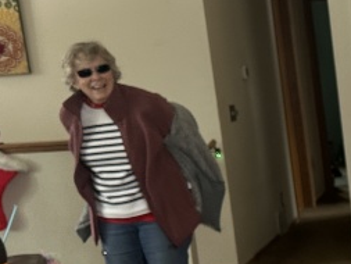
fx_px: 984
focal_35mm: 97
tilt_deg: -12.6
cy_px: 258
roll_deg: +3.4
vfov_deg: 15.0
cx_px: 656
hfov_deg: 16.5
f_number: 1.78
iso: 125
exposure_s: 1/121
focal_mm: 6.86
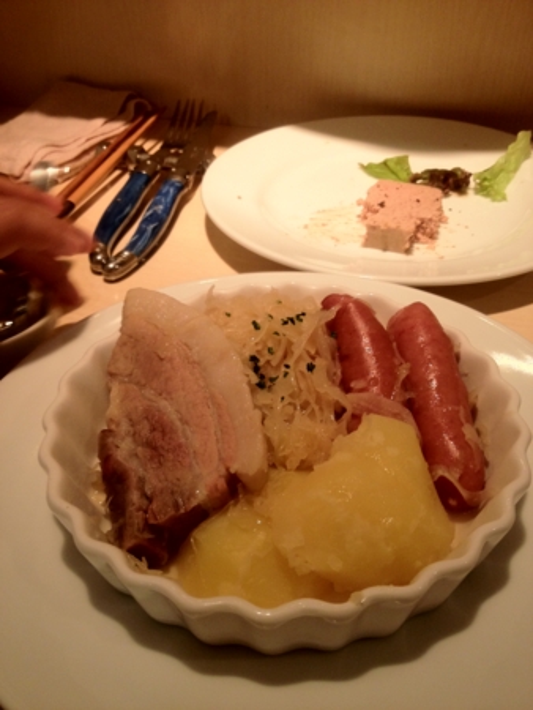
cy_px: 355
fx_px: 718
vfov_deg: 52.6
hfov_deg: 40.7
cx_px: 266
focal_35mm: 35
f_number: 2.4
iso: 125
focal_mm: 4.28
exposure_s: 1/20
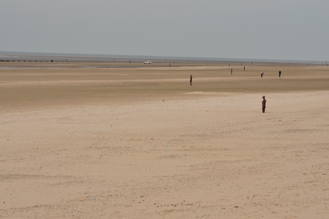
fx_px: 1438
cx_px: 164
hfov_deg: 13.1
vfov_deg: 8.7
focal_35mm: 158
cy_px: 110
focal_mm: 105
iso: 200
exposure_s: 1/800
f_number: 8
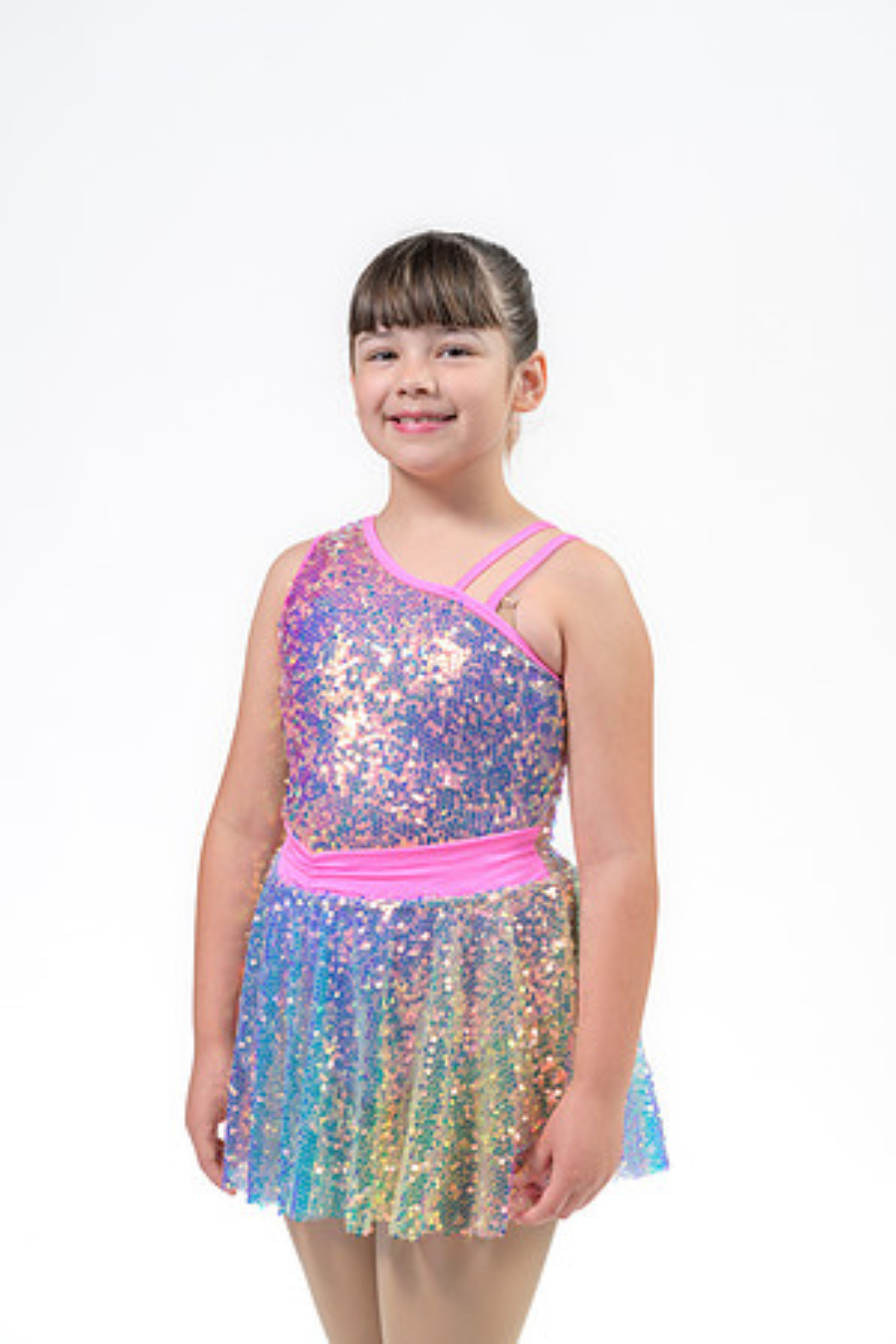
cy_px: 672
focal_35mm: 70
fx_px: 2613
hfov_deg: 19.5
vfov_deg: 28.8
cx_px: 448
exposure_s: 1/125
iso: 320
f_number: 8
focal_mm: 70
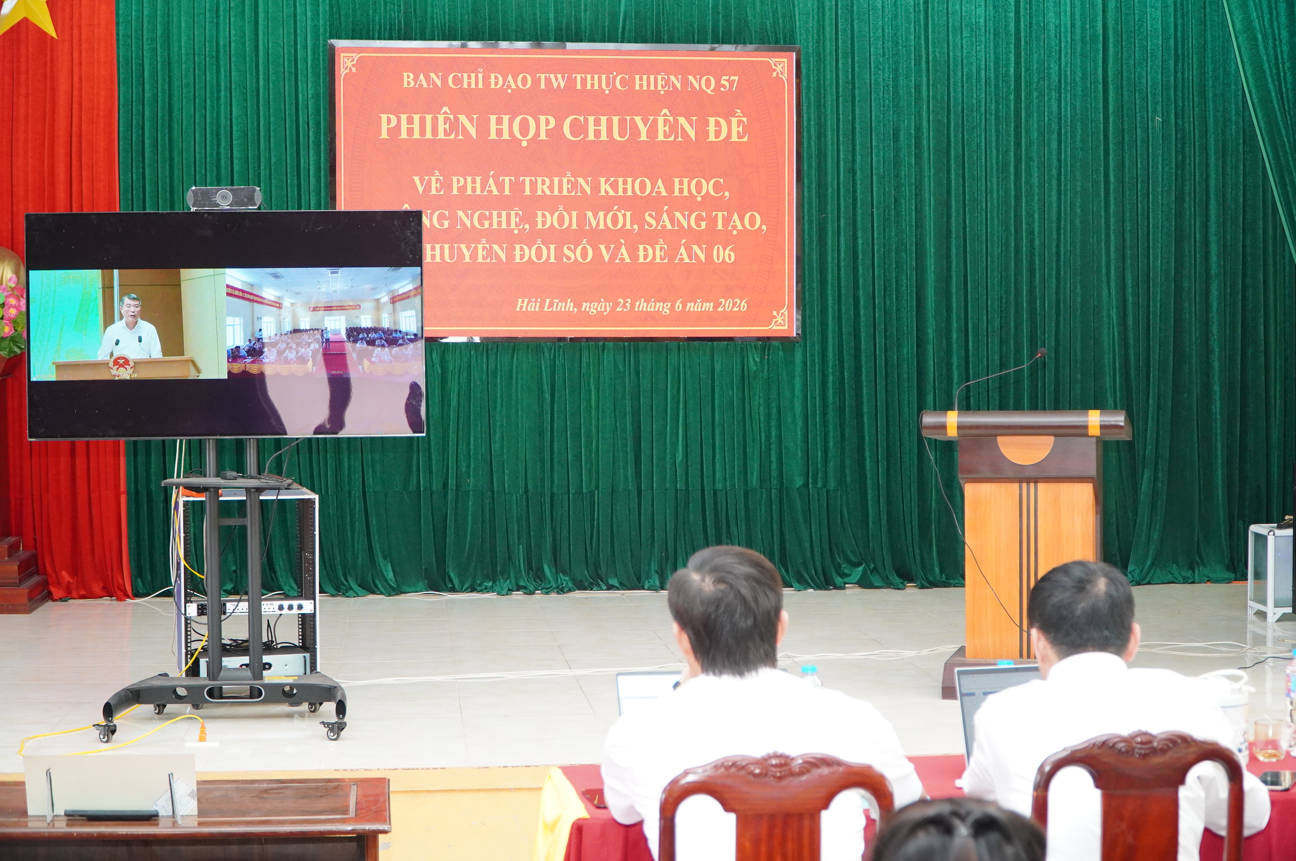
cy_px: 430
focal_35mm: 52
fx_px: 1888
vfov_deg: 25.7
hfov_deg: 37.9
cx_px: 648
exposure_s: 1/160
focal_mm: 35
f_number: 4
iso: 2000
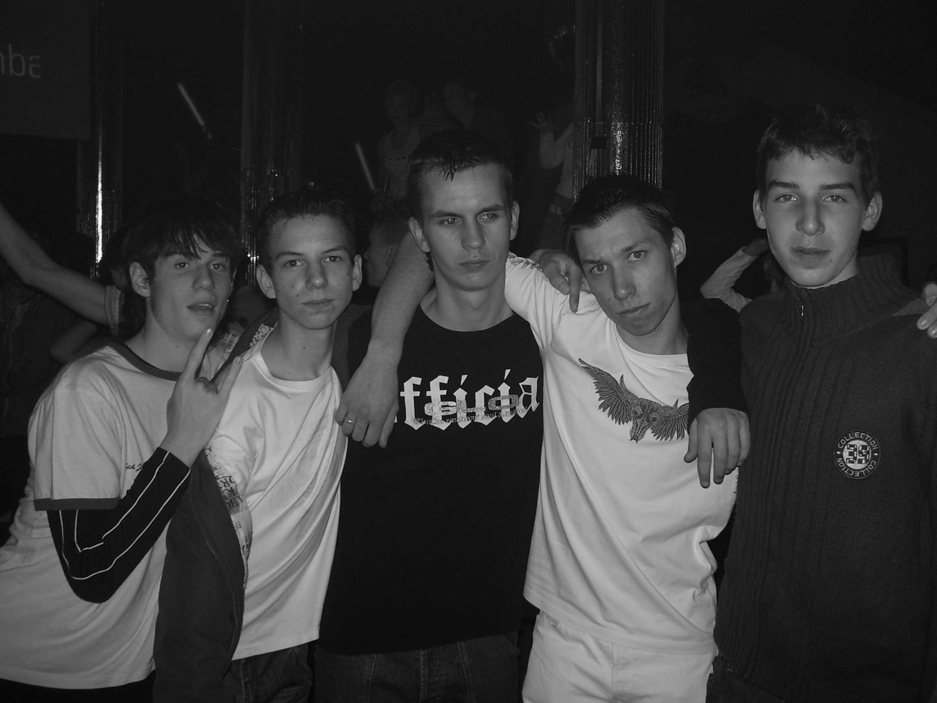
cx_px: 468
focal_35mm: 36
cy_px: 352
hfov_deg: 51.4
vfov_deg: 39.7
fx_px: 974
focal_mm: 6
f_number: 2.7
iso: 80
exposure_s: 1/60
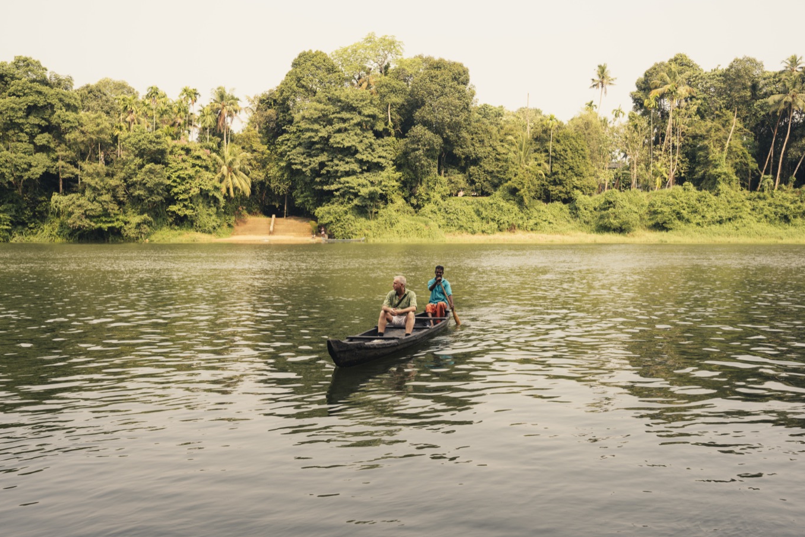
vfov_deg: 42.3
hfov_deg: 60.3
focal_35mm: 31
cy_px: 264
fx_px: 693
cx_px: 396
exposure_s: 1/125
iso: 100
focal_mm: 30
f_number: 6.3
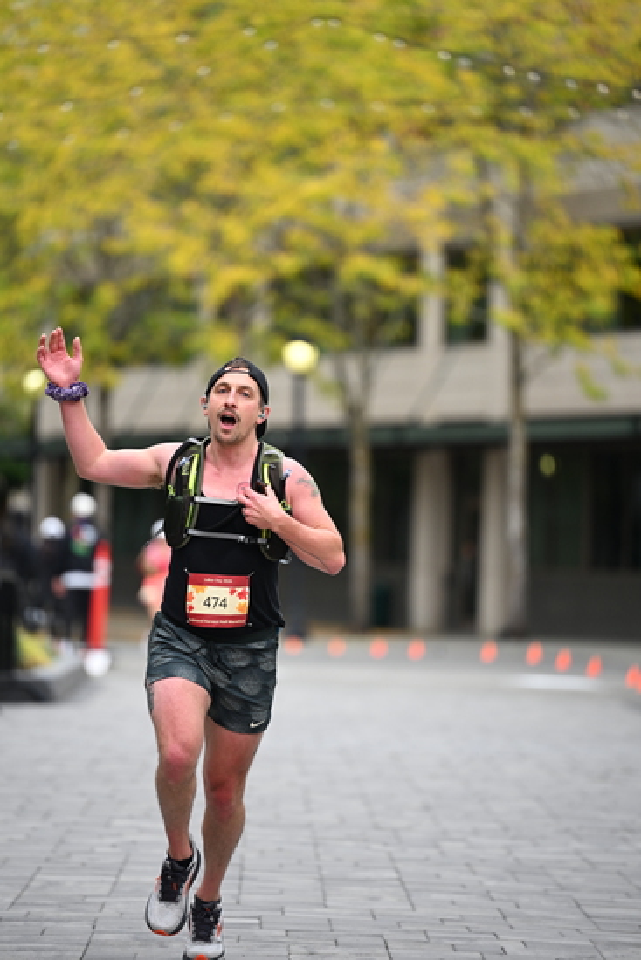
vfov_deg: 10.5
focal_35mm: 195
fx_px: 5204
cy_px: 480
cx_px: 320
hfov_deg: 7.0
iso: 640
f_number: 2.8
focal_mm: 195
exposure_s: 1/2000
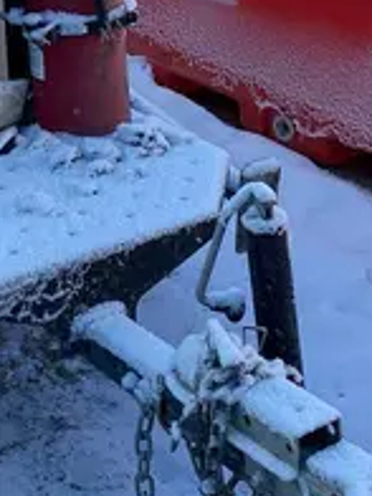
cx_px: -40
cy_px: -221
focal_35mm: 97
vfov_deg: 18.2
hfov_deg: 14.9
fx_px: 1390
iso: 32
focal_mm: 4.25
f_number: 1.8
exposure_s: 1/411
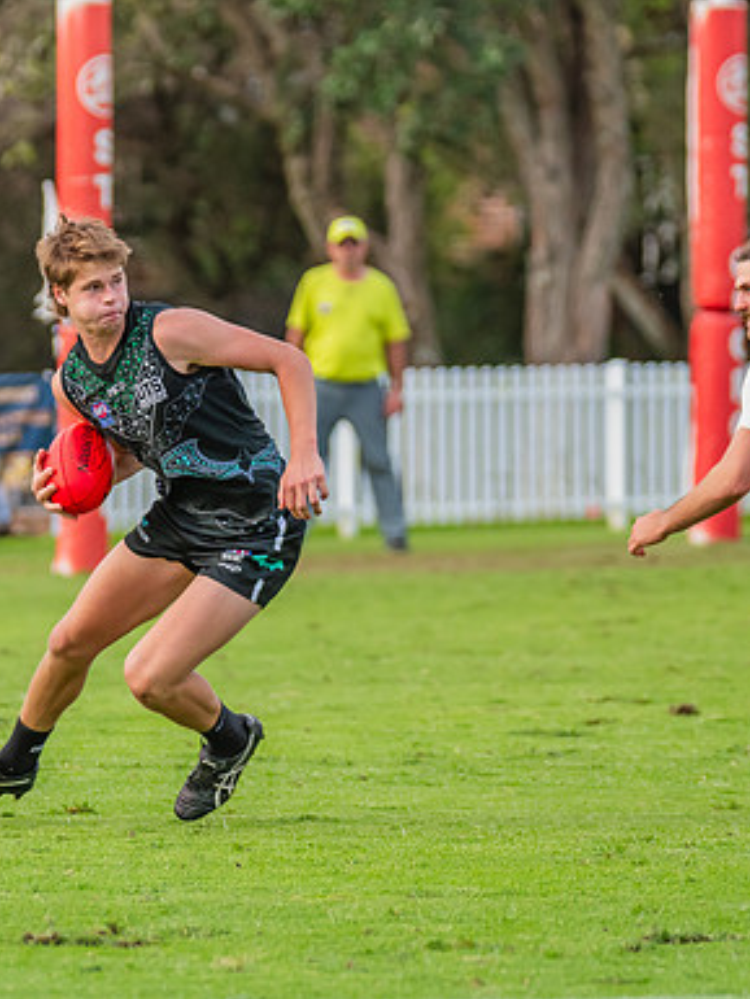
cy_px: 420
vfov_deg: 3.9
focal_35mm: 504
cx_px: 170
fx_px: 14552
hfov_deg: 3.0
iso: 800
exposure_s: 1/1600
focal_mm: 250
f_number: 5
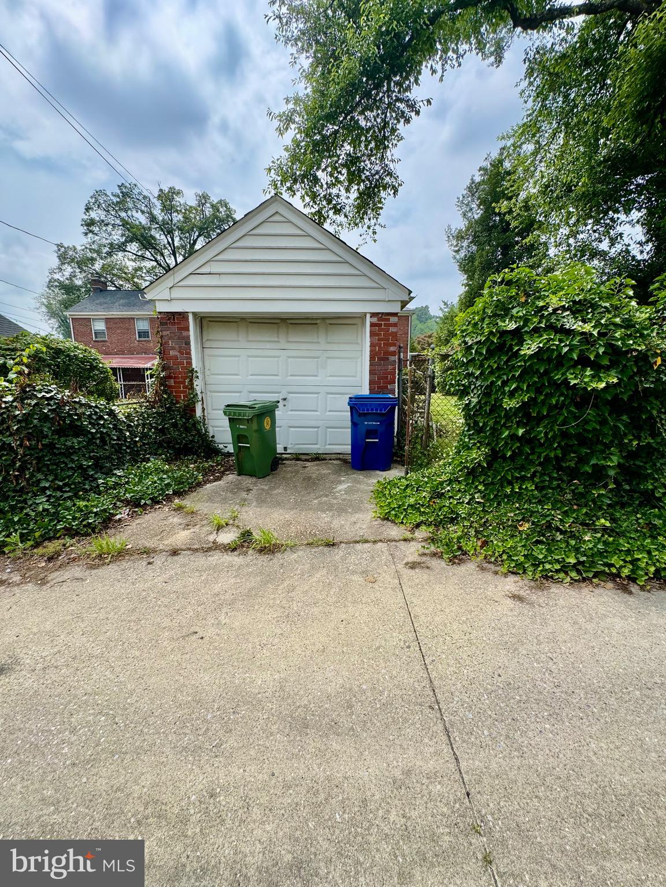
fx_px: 359
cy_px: 444
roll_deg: +0.8
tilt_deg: -11.0
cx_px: 333
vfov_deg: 102.1
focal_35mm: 14
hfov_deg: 85.7
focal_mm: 2.22
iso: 50
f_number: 2.2
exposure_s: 1/1420
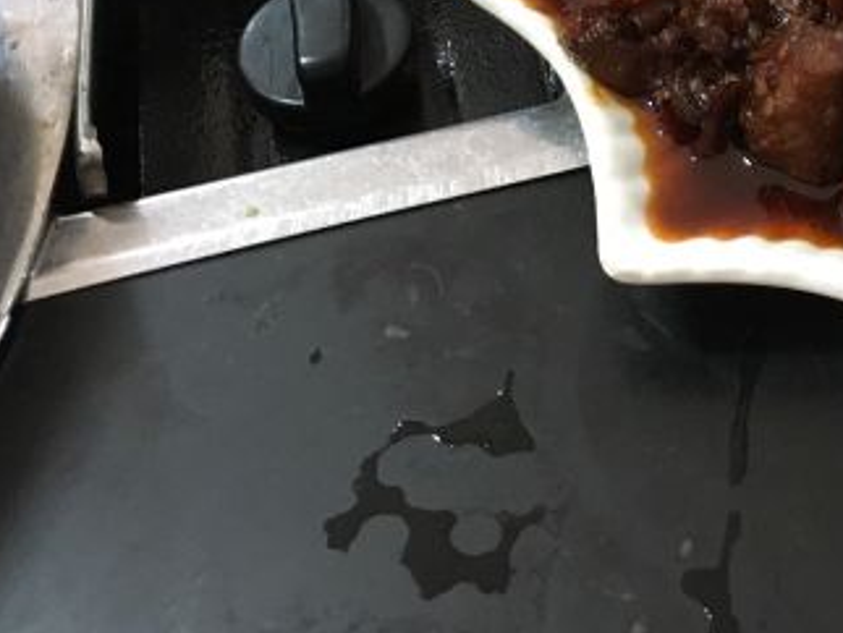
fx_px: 1535
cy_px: -17
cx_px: 741
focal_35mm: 63
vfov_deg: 22.3
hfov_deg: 29.6
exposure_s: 1/17
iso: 250
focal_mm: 4.15
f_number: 2.2
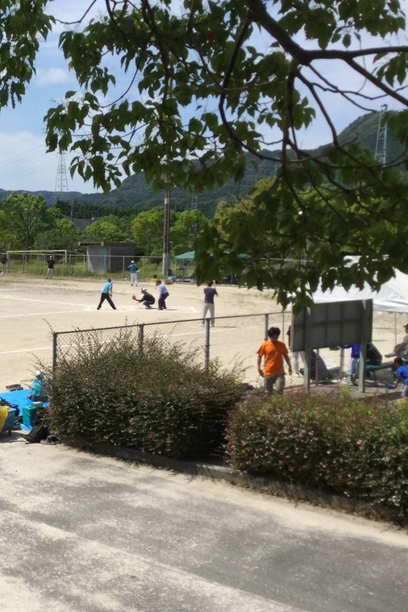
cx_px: -32
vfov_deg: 38.9
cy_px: 311
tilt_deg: -7.8
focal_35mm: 51
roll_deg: -1.3
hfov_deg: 24.8
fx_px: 867
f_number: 2.4
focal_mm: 3.3
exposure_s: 1/1733
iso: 25
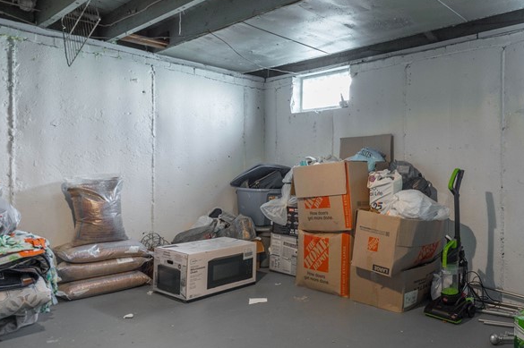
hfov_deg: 64.5
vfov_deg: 49.4
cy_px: 160
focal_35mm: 26
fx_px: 378
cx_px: 404
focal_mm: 14
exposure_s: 1/1.67
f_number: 9
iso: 200
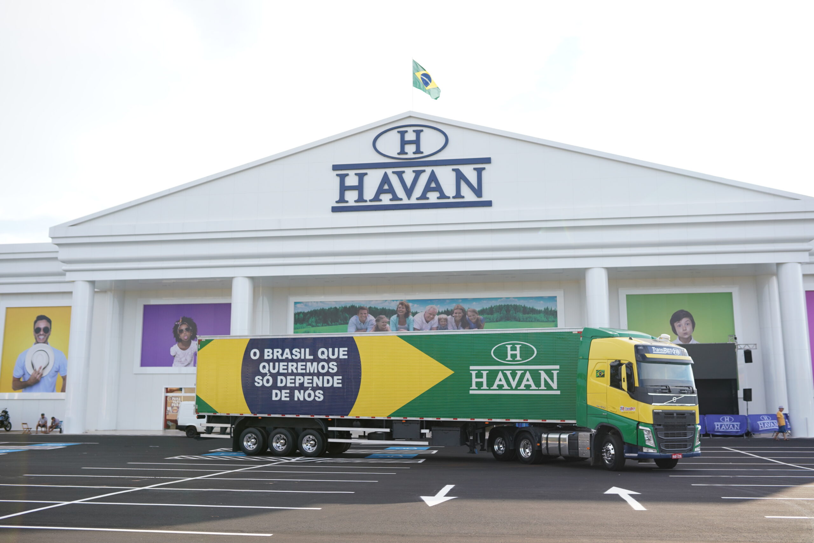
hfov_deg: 54.4
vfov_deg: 37.9
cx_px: 407
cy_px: 272
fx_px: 791
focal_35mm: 35
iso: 500
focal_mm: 35
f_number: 2.5
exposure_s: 1/3200
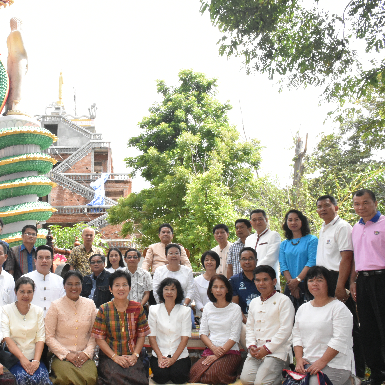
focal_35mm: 35
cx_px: 117
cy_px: 194
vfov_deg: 47.2
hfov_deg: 46.2
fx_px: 440
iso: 2500
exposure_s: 1/200
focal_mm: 18
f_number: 22
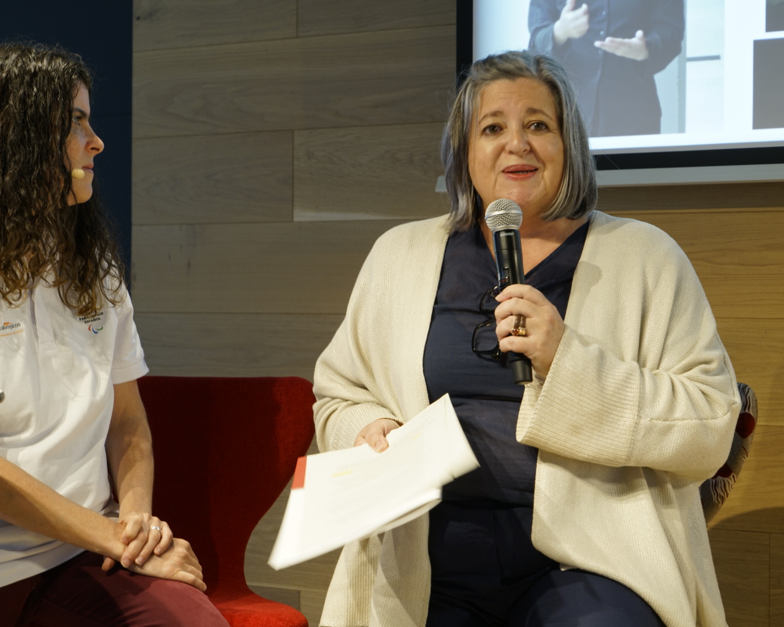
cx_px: 341
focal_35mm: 79
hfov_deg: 24.1
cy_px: 314
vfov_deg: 19.4
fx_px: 1833
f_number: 8
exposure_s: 1/30
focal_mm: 70
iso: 400
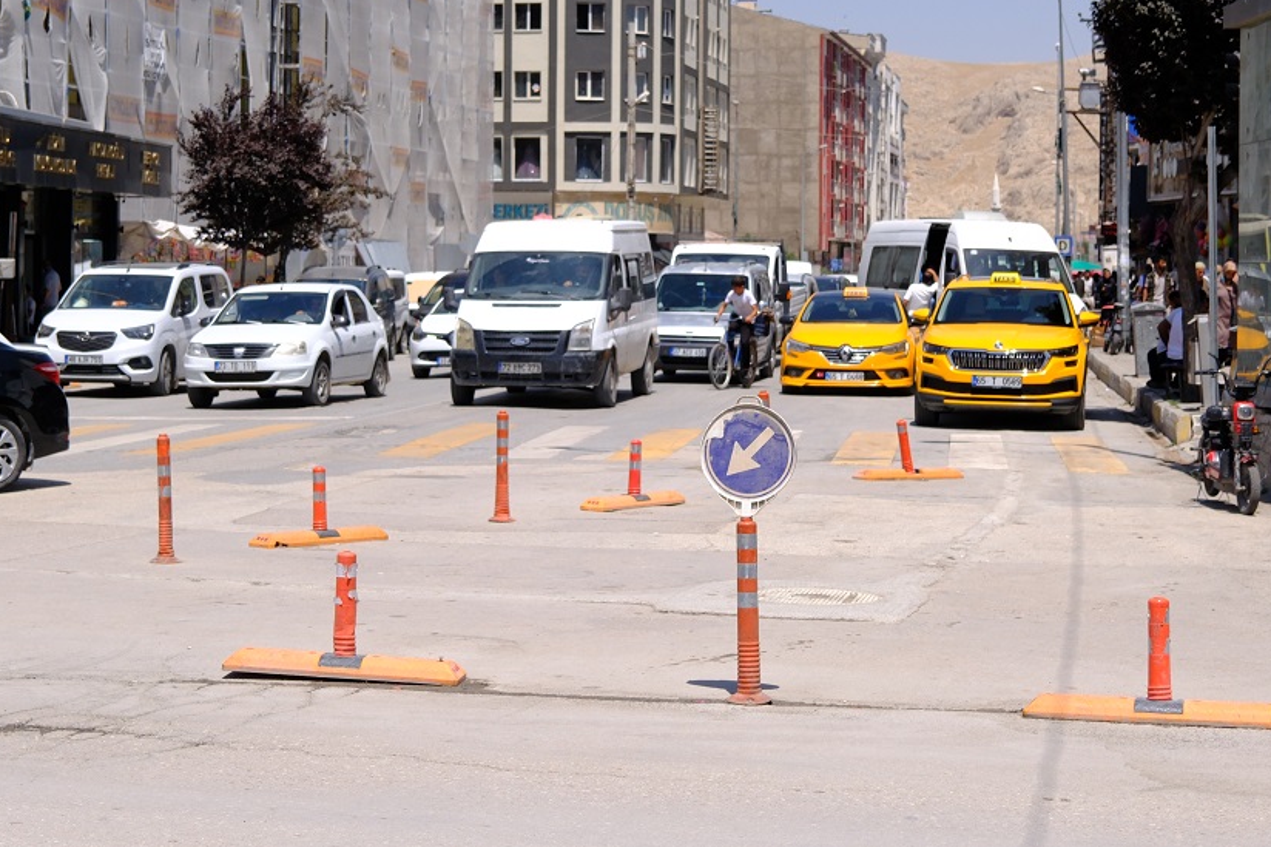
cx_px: 541
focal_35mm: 68
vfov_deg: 19.9
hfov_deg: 29.6
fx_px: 2400
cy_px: 289
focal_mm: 27.5
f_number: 4
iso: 400
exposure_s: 1/3200
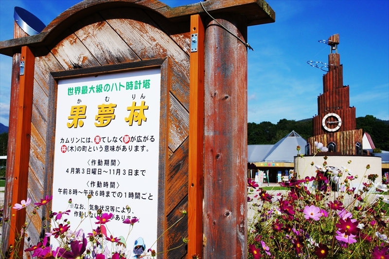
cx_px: 194
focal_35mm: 36
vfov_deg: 36.8
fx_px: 389
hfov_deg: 53.2
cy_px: 130
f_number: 13
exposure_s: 1/400
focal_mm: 24
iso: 200
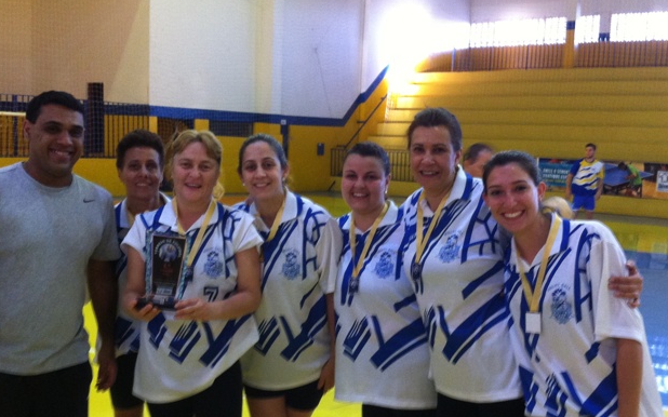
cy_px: 258
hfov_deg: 41.8
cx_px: 335
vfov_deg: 26.8
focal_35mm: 48
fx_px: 874
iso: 200
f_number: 2.8
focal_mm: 3.85
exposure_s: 1/15
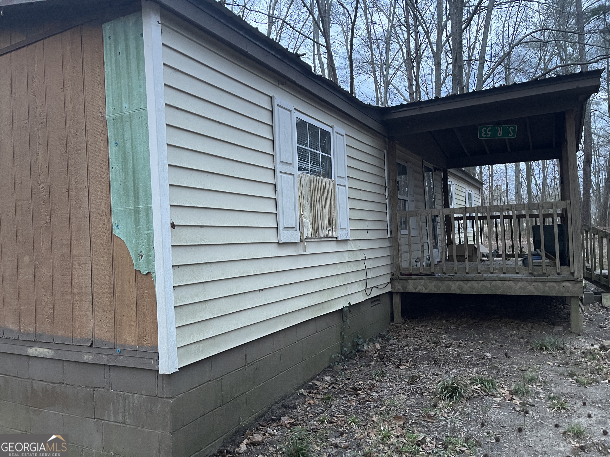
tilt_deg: -0.6
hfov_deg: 69.4
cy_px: 228
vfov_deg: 54.9
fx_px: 441
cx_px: 305
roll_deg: +2.5
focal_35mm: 25
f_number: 1.6
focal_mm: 5.1
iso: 500
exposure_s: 1/51
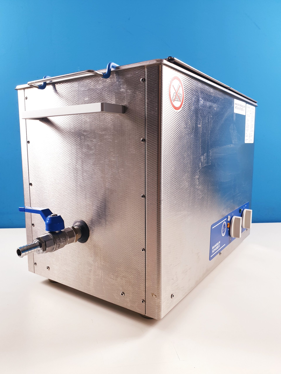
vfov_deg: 67.3
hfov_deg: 53.1
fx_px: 281
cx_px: 140
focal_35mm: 26
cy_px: 187
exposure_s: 1/50
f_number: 2.4
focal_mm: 4.3
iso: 80
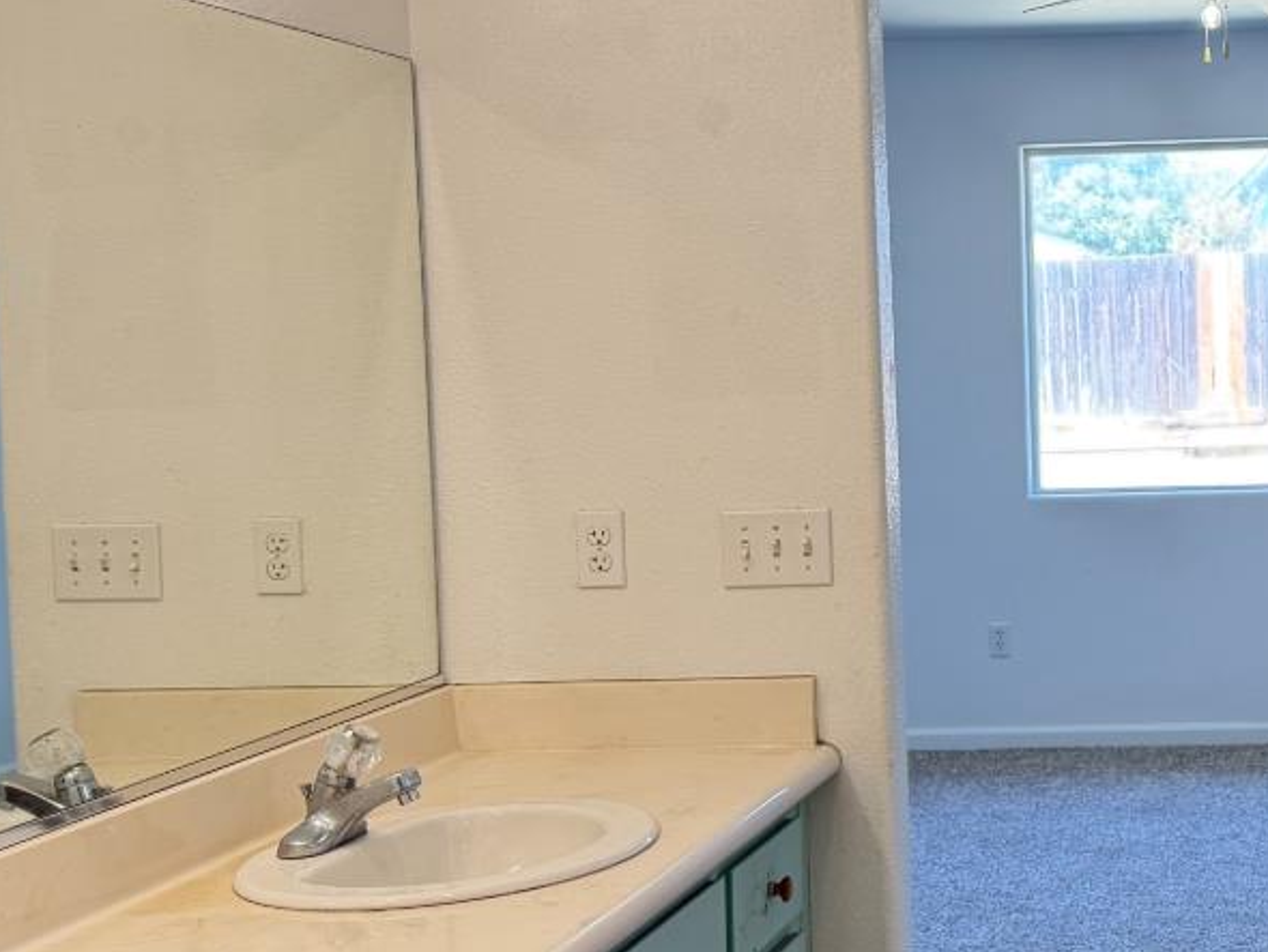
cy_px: 448
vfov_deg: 24.0
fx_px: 2235
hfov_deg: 29.6
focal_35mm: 61
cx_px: 1259
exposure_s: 1/60
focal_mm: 6.76
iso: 125
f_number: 1.78
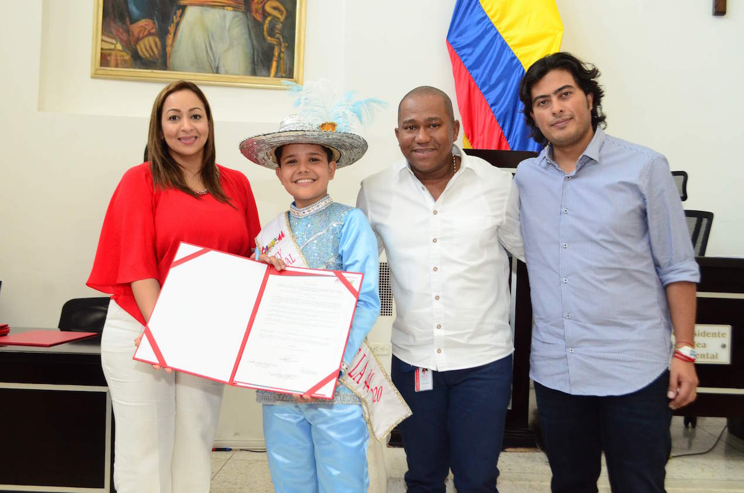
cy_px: 246
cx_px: 372
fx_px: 742
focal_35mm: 36
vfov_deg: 36.7
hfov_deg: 53.2
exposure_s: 1/80
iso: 2000
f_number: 5.6
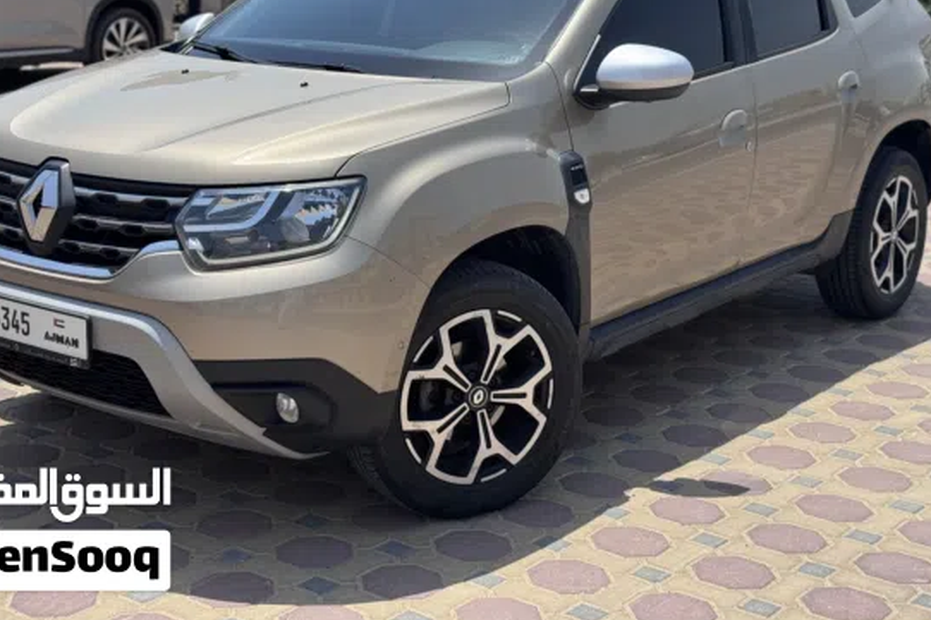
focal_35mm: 59
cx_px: 429
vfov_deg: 22.9
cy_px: 220
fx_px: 1525
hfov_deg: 33.9
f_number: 1.78
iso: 64
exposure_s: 1/4975
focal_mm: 6.76
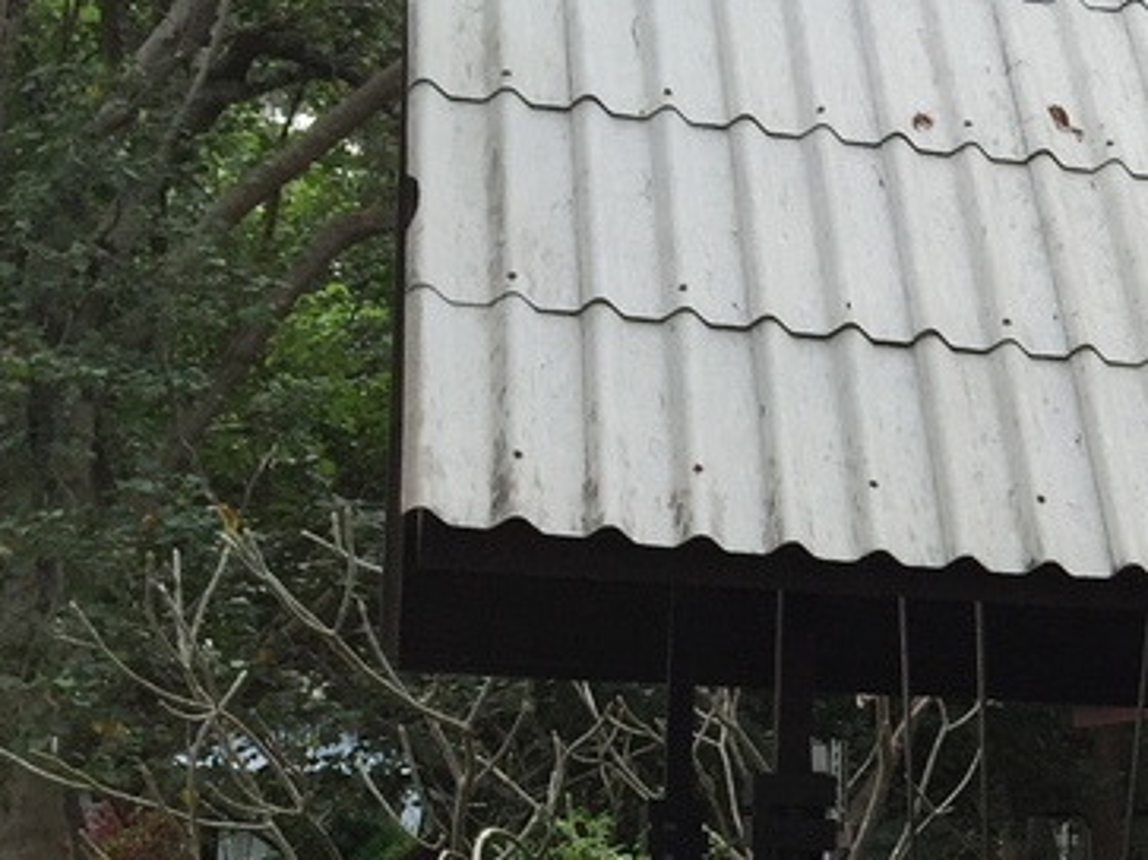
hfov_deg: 18.3
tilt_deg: +3.0
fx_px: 3183
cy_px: 759
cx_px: 1692
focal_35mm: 96
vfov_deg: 15.2
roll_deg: -2.0
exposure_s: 1/514
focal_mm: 4.15
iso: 32
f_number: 2.2
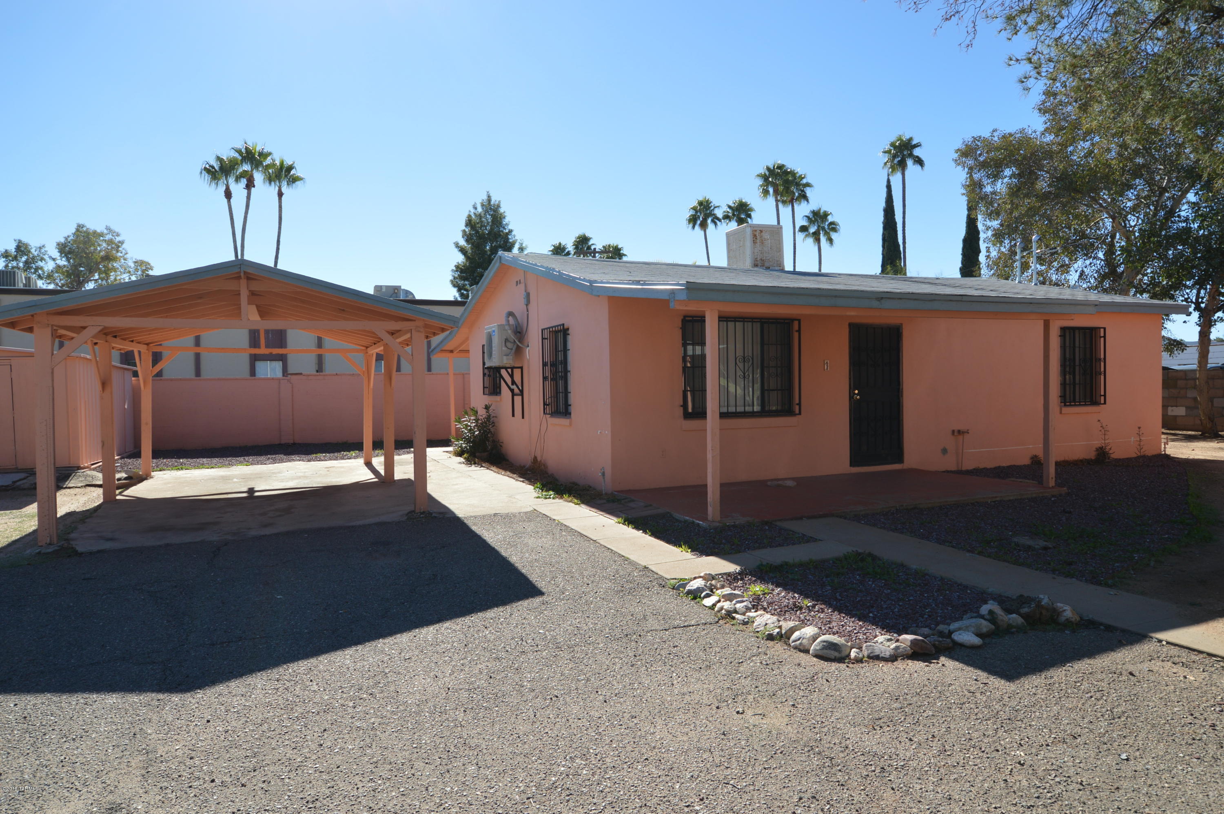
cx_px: 612
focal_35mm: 22
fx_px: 764
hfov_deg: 77.4
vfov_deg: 56.0
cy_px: 407
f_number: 7.1
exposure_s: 1/200
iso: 100
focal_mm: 15
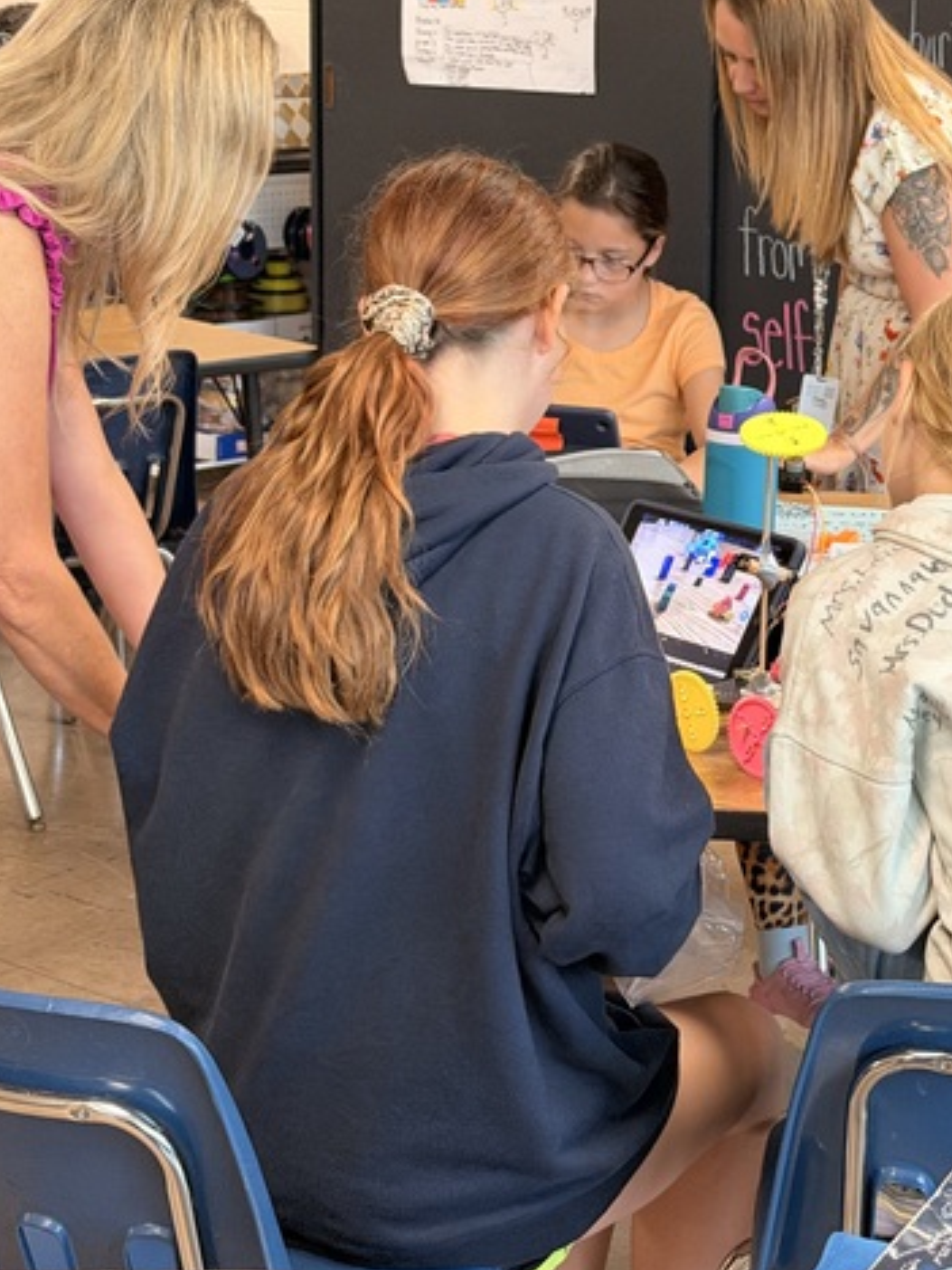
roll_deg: -0.9
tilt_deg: -11.6
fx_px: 3007
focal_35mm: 82
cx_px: 632
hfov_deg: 17.9
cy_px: 532
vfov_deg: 23.8
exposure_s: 1/60
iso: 250
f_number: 1.78
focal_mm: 6.76
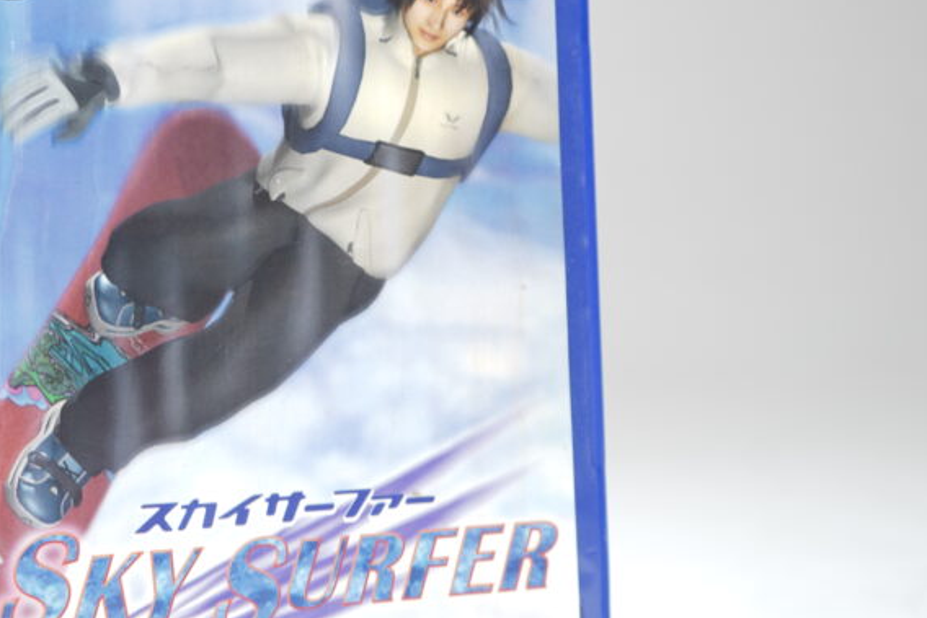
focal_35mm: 76
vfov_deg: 17.9
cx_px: 271
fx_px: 1957
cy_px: 267
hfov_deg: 26.4
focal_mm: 36
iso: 64
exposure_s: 1/4
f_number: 4
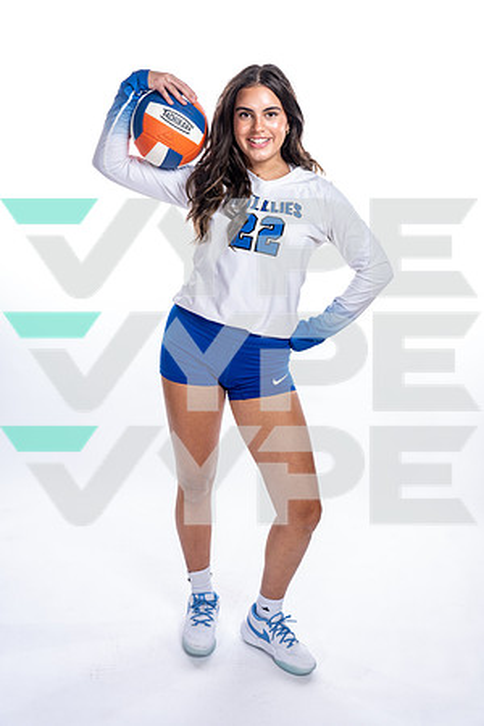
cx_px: 242
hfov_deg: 35.1
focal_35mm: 38
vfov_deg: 50.7
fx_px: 766
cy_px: 363
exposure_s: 1/250
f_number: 5.6
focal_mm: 38
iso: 400
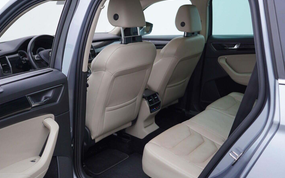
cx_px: 142
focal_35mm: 37
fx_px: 287
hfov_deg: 52.8
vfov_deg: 34.4
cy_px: 94
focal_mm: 24
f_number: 3.2
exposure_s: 1/50
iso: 125
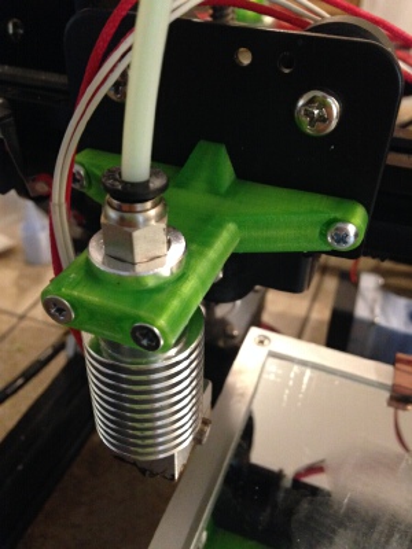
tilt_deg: -36.8
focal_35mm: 33
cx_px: 206
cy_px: 274
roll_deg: -1.4
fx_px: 524
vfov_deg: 55.4
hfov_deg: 42.9
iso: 500
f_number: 2.4
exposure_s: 1/15
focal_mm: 4.12
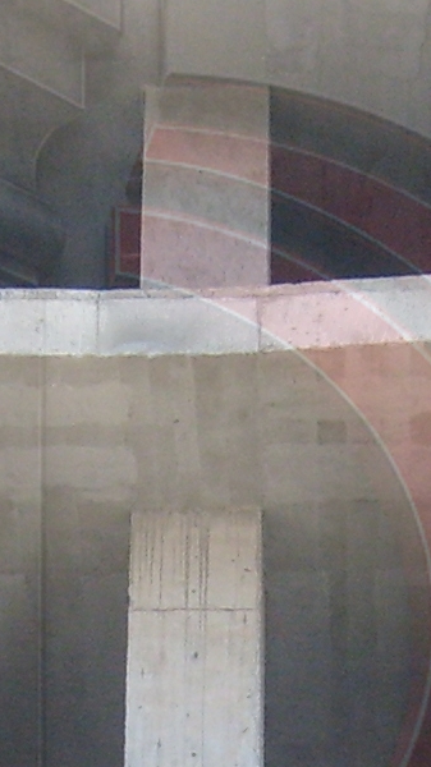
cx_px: 212
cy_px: 919
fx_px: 3641
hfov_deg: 6.8
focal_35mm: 179
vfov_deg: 11.8
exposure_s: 1/350
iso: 80
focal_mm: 5.8
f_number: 2.8
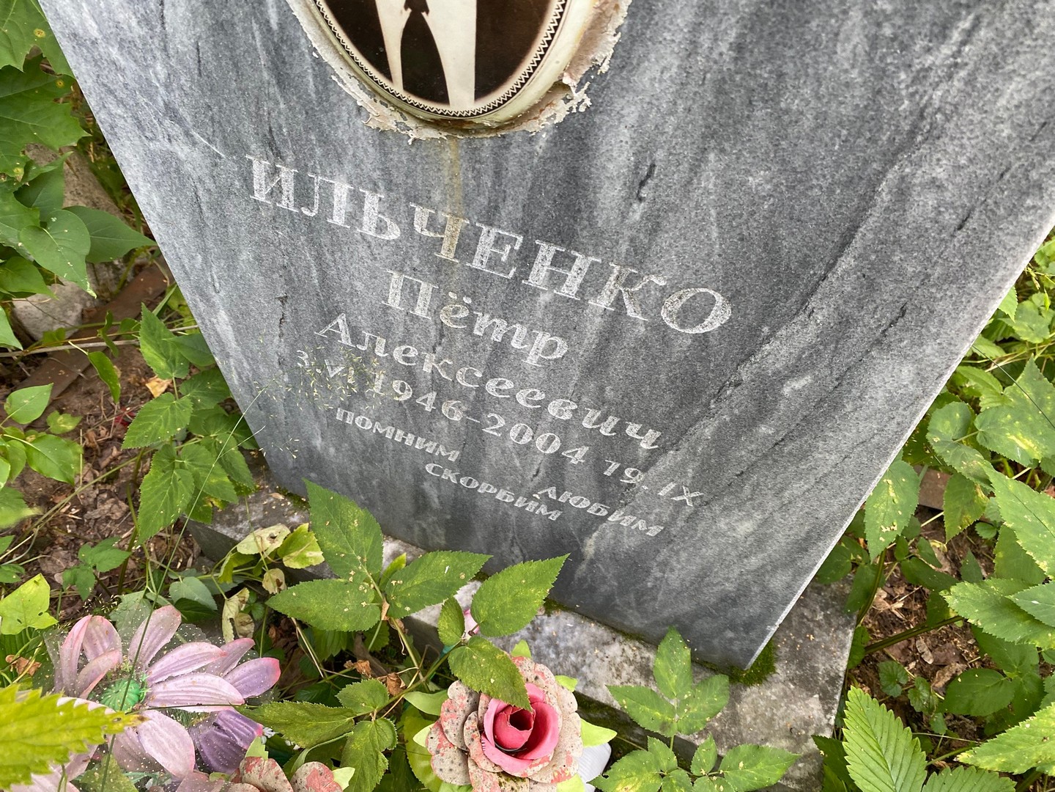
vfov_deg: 53.1
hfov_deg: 67.3
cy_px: 396
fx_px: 792
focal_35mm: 26
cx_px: 528
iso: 125
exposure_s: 1/110
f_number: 1.8
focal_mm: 4.25
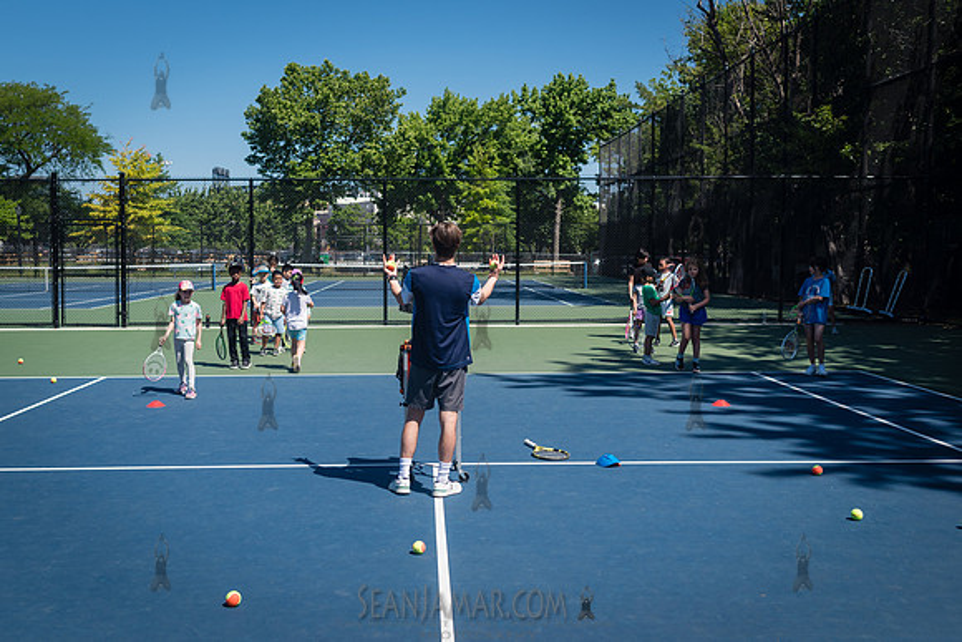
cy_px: 305
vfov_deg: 35.2
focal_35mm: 38
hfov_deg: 50.8
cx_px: 442
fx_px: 1013
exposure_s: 1/2000
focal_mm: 35
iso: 200
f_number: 4
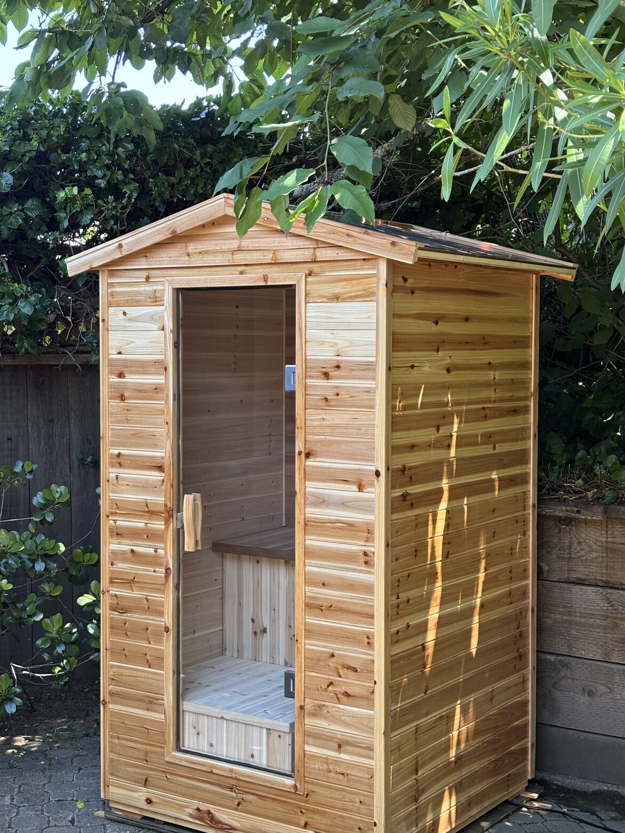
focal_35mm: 53
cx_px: 312
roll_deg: -1.0
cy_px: 412
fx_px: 1276
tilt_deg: -3.0
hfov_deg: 27.5
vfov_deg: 36.2
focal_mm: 5.96
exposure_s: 1/87
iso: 50
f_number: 1.6
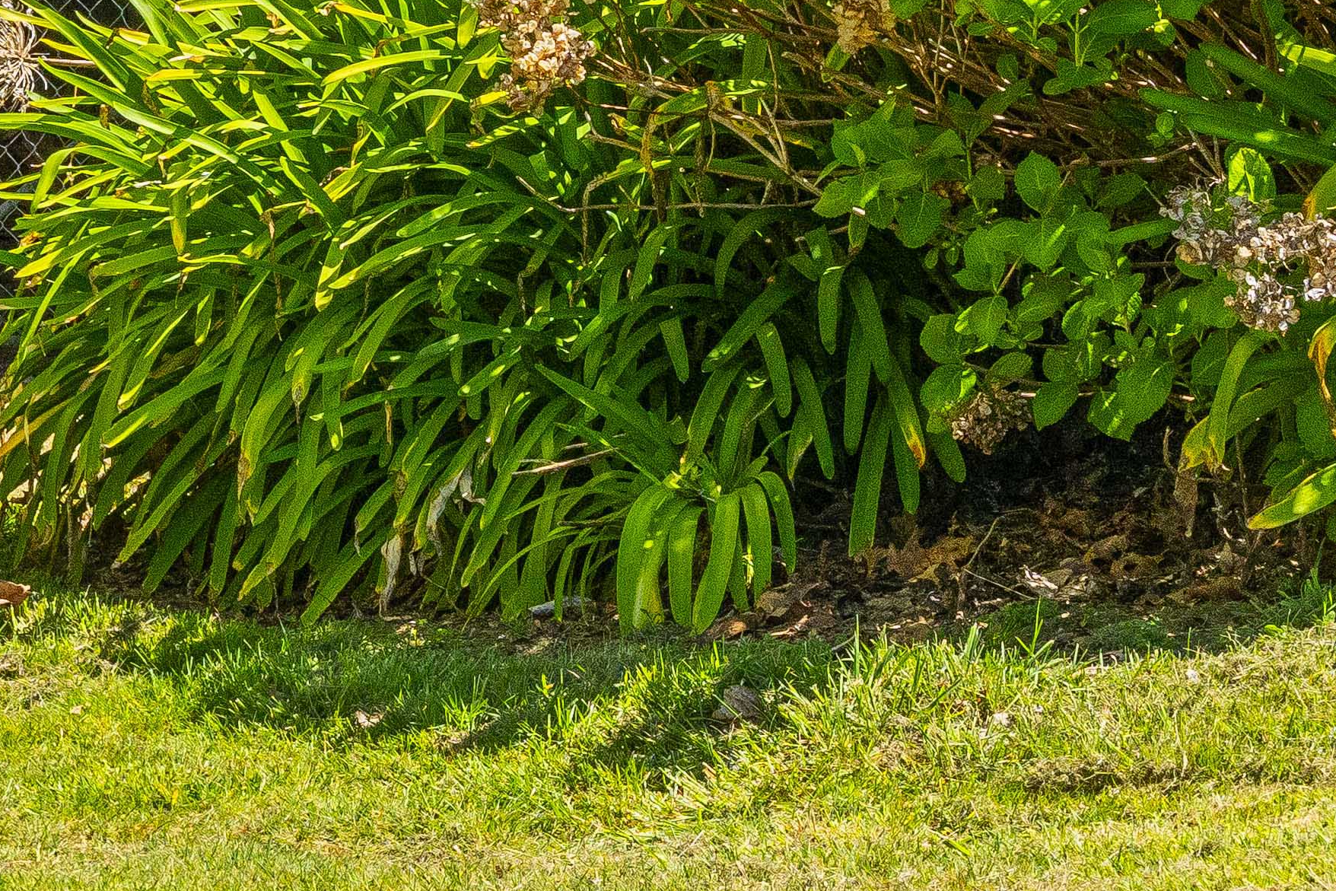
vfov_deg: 8.3
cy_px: -193
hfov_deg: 11.5
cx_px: -1180
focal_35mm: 163
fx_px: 6049
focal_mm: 36
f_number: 8
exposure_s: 1/400
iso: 640
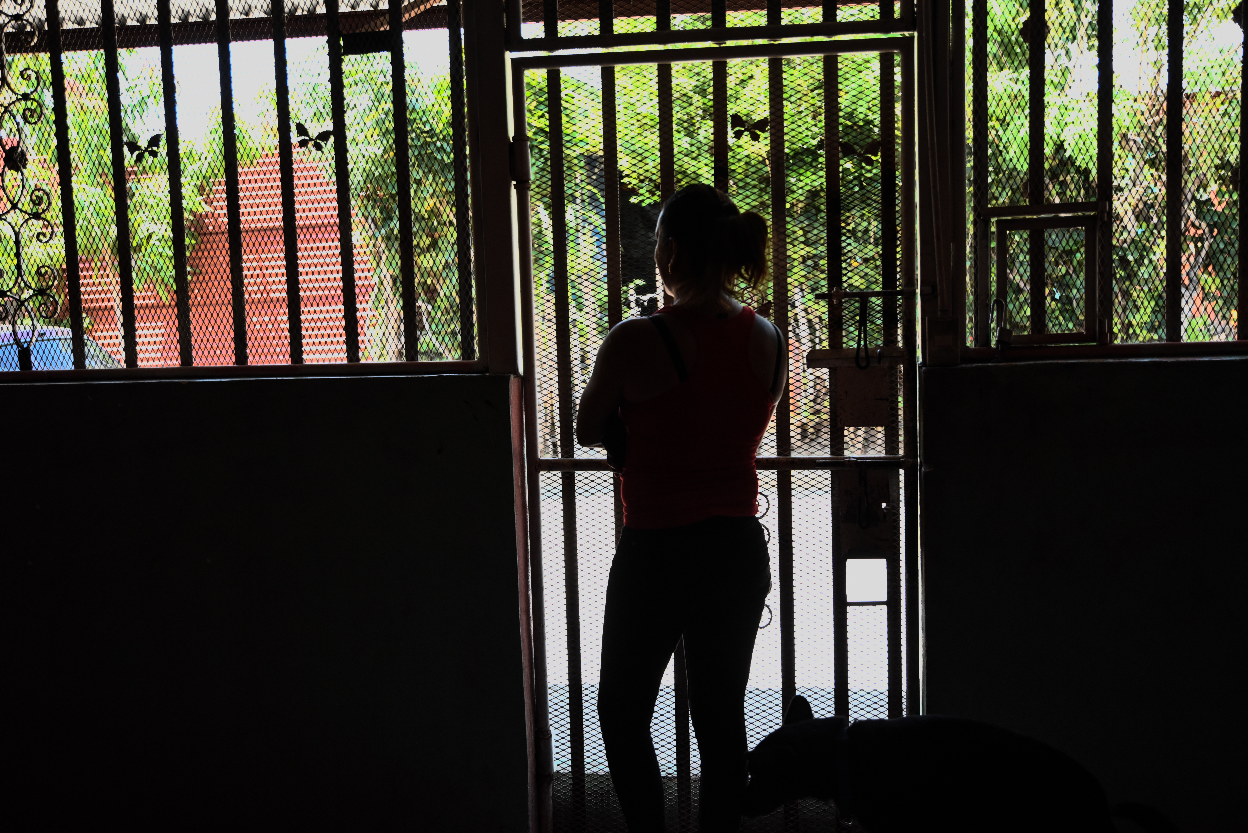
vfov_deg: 35.1
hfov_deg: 50.7
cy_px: 416
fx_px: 1318
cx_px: 624
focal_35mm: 38
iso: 3200
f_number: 7.1
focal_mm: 38
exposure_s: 1/2500
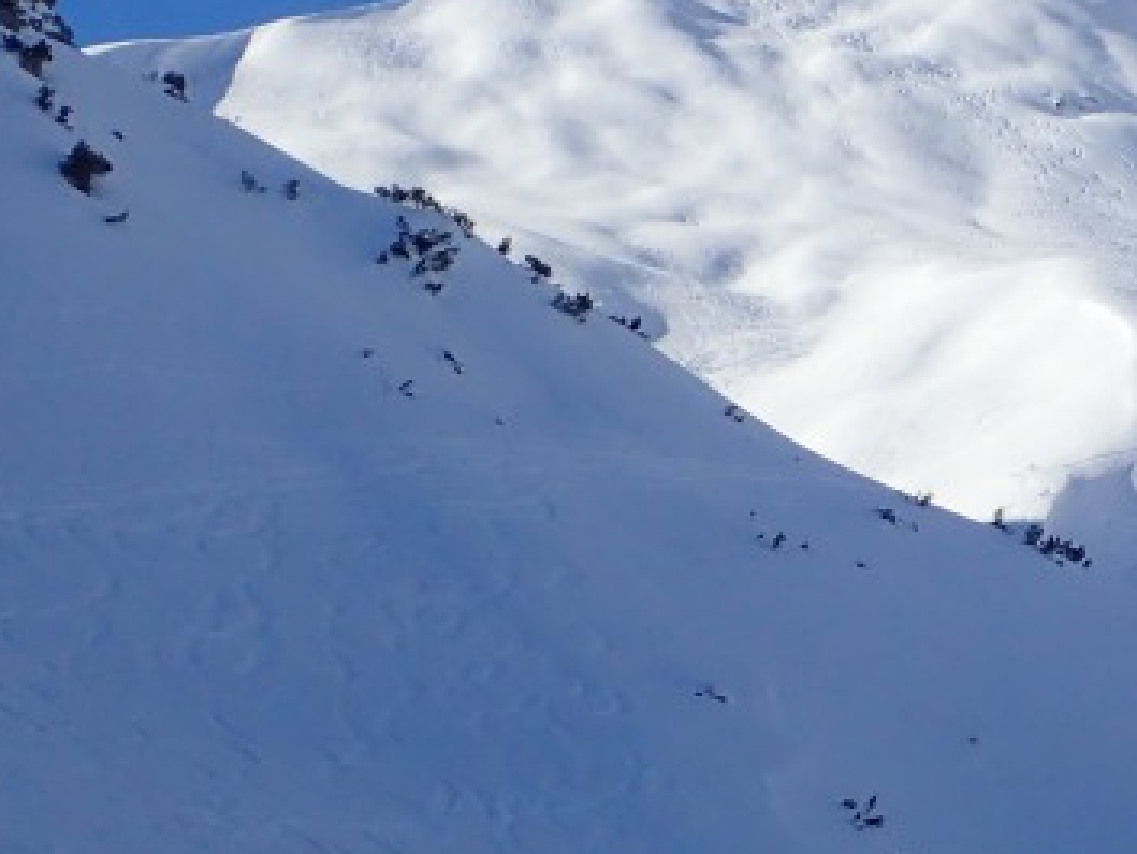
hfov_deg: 15.3
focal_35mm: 127
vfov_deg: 11.7
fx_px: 4173
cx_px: 1015
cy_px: 453
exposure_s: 1/500
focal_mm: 7.86
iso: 320
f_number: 11
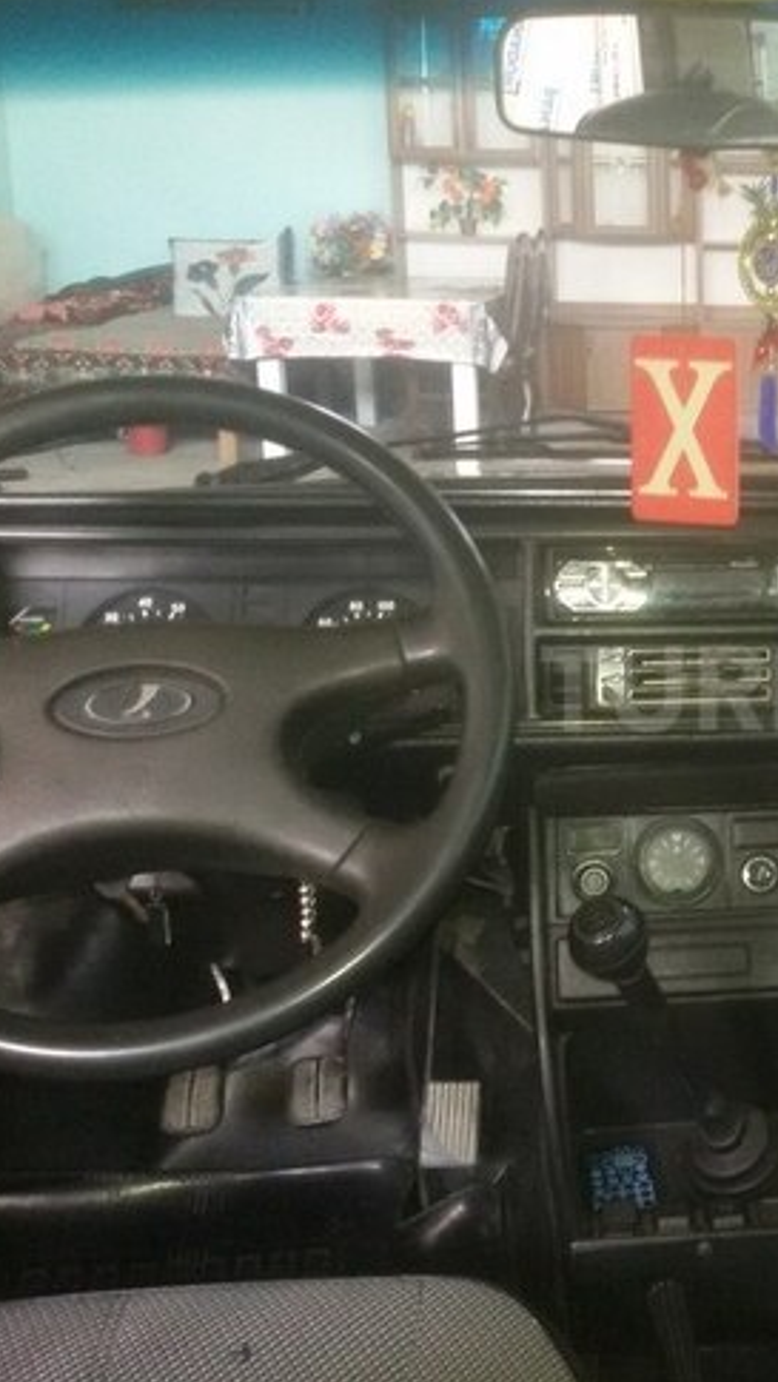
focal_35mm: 46
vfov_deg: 44.6
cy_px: 688
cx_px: 832
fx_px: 1686
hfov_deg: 24.4
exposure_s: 1/17
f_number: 2.4
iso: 250
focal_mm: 2.93
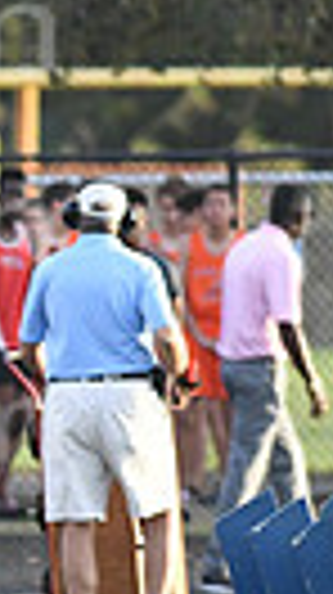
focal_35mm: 2065
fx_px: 32499
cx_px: -950
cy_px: 529
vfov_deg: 1.0
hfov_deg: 0.6
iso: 2000
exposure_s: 1/2000
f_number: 4
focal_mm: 300
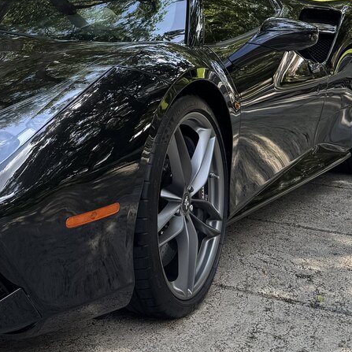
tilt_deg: +2.6
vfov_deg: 21.2
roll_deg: +0.5
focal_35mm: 76
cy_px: -68
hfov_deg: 21.8
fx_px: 874
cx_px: -13
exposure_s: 1/639
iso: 80
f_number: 1.78
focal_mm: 6.76
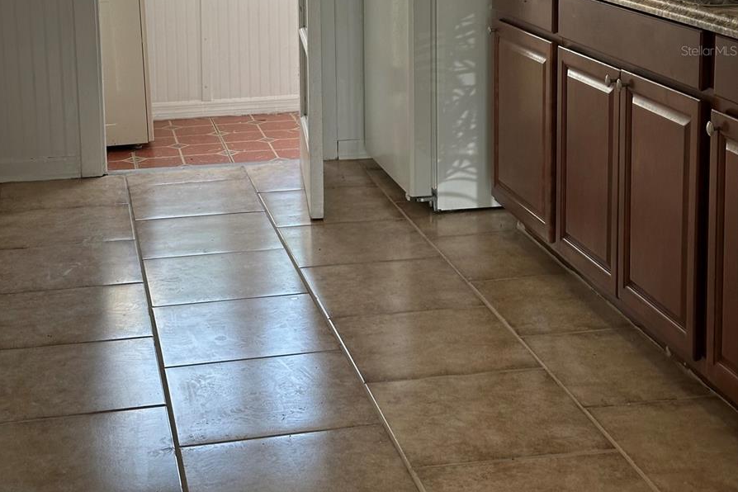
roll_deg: -1.4
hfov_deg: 30.1
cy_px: 50
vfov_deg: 19.9
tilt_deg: -8.5
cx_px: 368
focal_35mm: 67
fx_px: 1373
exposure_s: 1/120
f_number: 1.78
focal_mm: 6.86
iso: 50
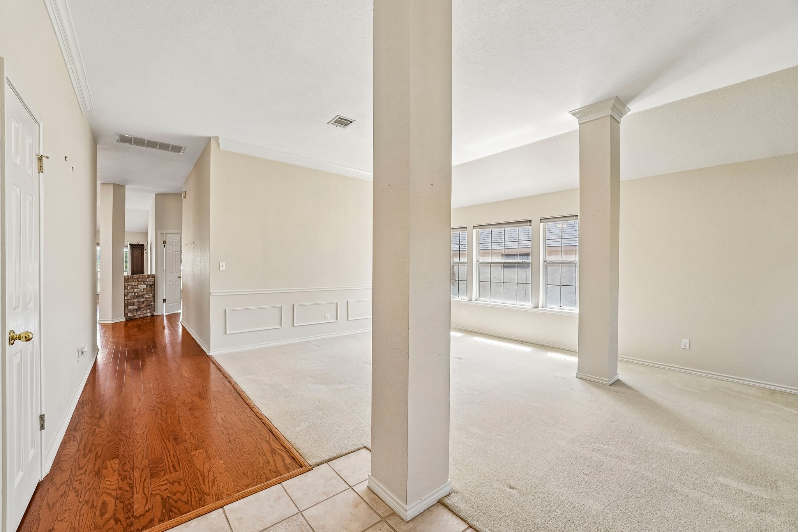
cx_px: 399
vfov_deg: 81.2
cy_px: 266
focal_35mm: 14
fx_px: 310
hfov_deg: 104.3
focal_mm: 14
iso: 400
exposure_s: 1/40
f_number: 8
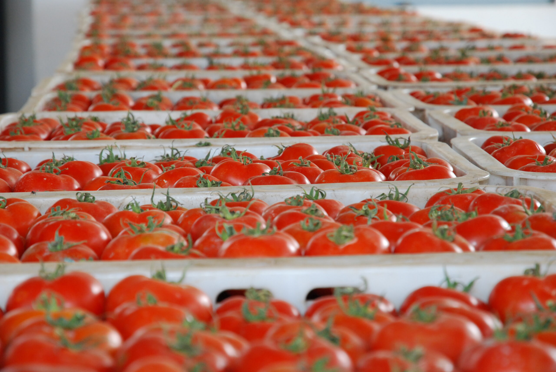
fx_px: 1809
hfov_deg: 17.5
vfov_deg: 11.7
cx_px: 278
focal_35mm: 117
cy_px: 186
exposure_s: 1/125
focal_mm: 78
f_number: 7.1
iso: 800
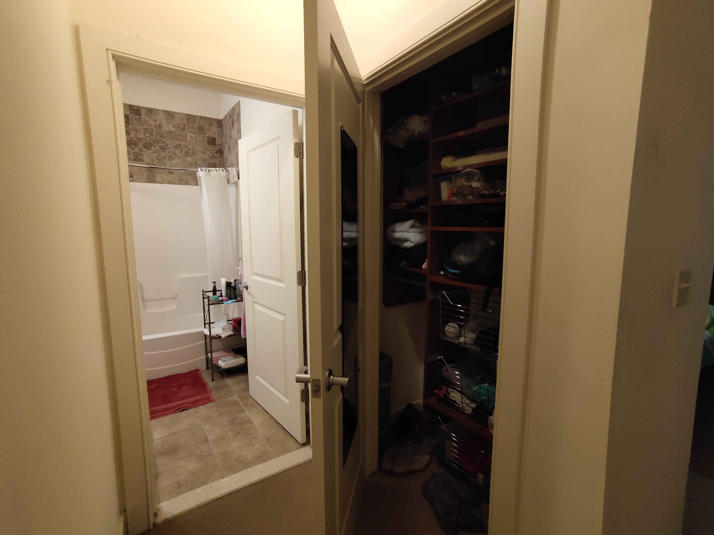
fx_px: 330
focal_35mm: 16
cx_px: 357
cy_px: 268
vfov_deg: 78.1
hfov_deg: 94.5
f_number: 2.2
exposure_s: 1/30
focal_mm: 2.15
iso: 501
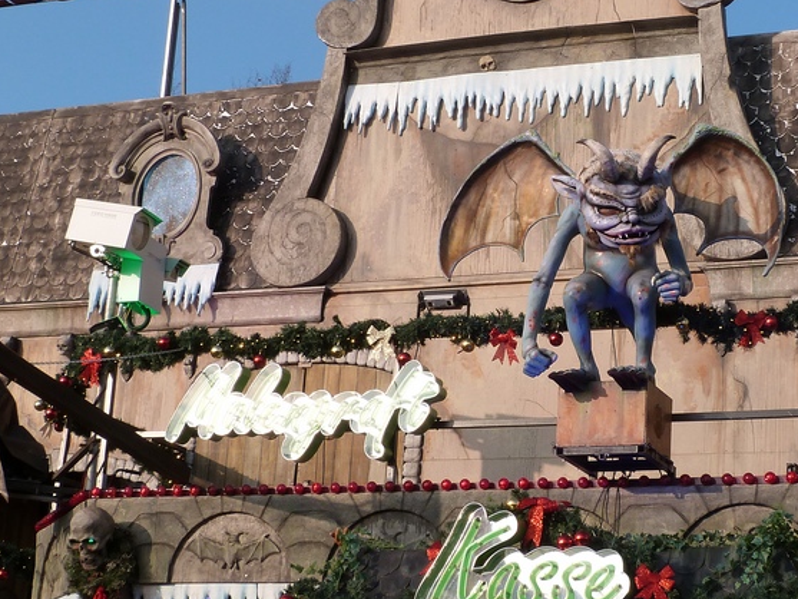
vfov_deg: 18.7
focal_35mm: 79
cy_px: 249
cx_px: 543
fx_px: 1822
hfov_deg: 24.6
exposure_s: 1/320
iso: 100
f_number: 5.6
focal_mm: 7.8
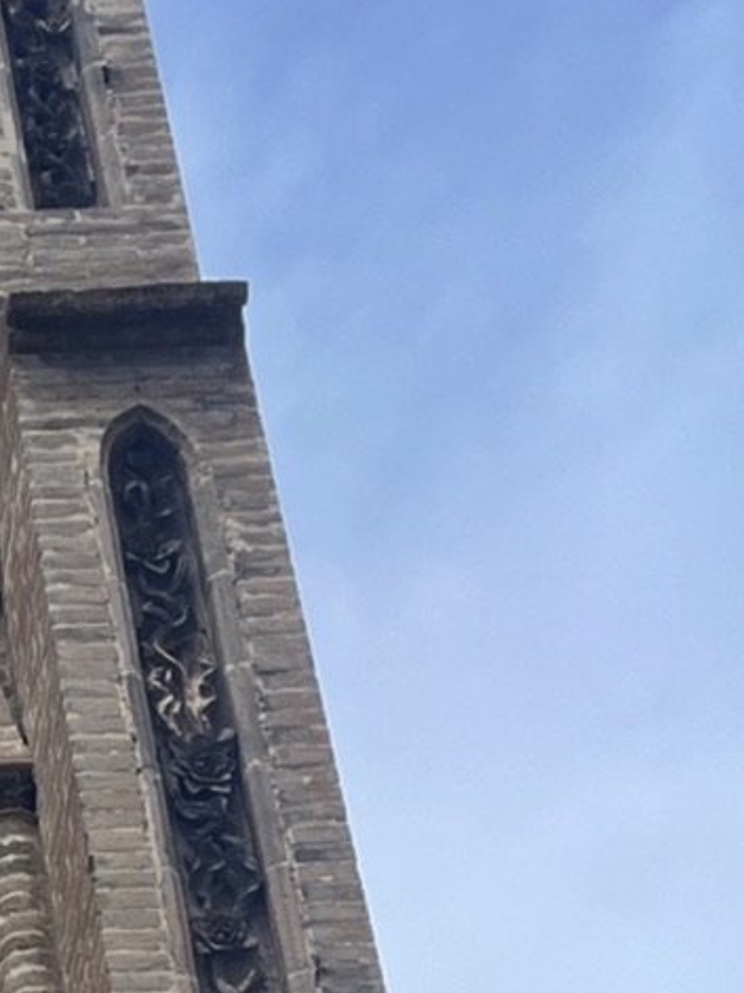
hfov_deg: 12.2
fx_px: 3240
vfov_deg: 16.7
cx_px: -542
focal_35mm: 113
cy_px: 1162
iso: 50
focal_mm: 5.1
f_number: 1.6
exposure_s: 1/4484
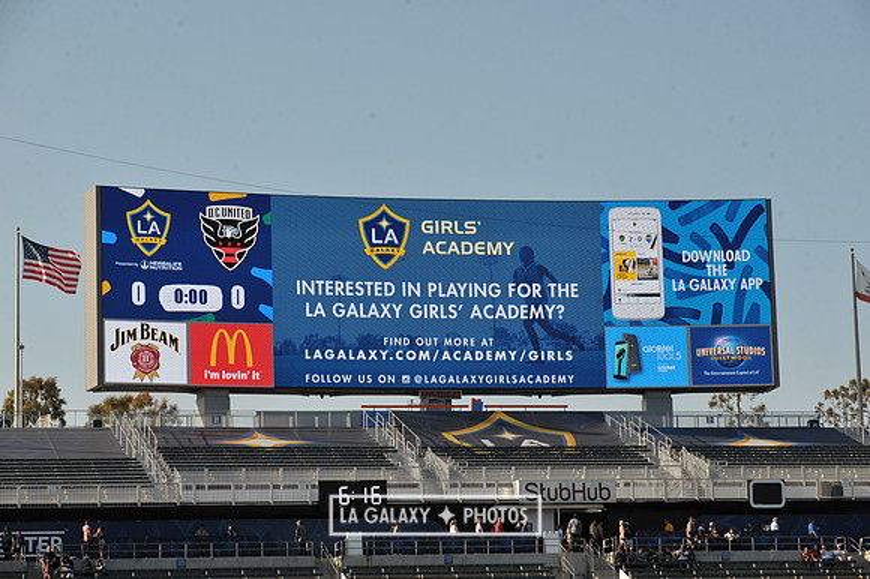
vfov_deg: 12.4
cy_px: 290
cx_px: 435
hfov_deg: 18.6
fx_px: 2657
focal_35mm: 110
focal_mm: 110
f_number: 10
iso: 200
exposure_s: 1/400
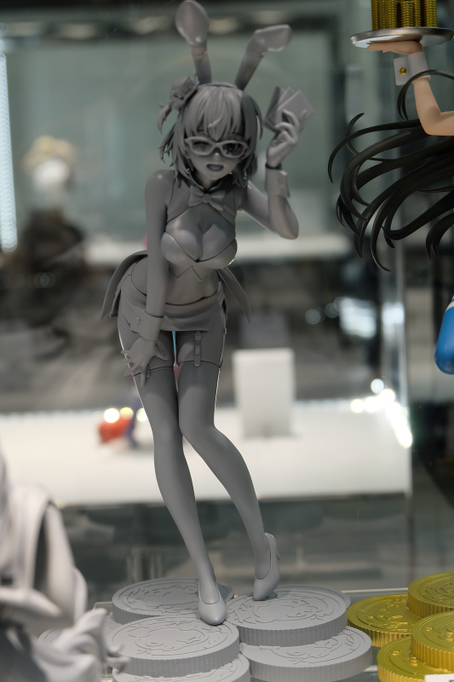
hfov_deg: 18.2
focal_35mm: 75
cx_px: 227
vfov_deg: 27.0
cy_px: 341
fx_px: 1419
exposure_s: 1/125
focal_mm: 50
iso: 640
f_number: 5.6
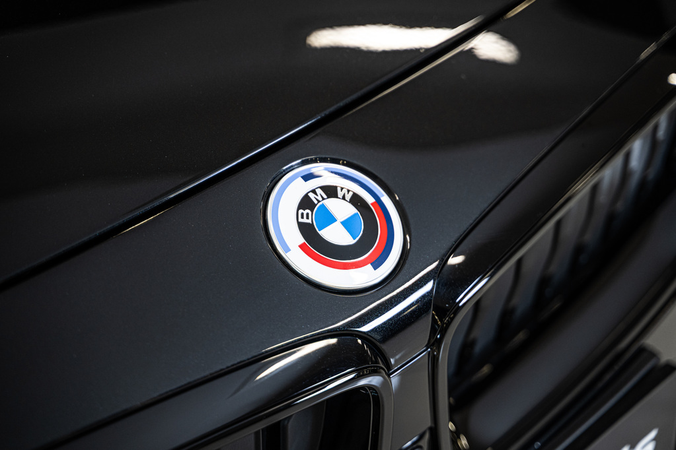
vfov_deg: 18.2
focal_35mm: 75
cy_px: 225
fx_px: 1408
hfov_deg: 27.0
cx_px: 338
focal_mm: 75
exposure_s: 1/160
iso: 800
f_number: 2.8
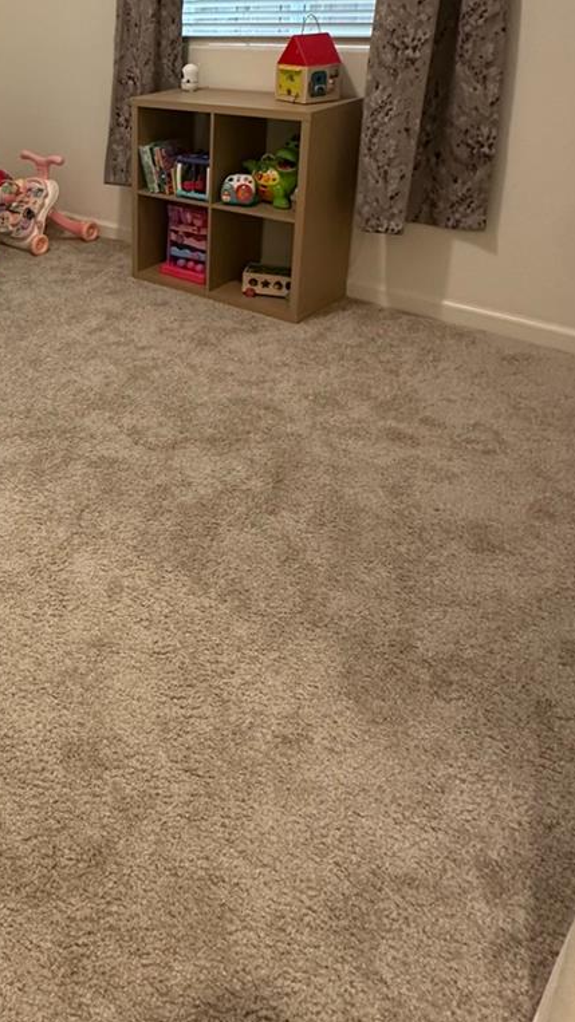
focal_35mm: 30
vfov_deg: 61.3
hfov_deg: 35.5
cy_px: 275
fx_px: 813
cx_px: 9
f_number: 2.2
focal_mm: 2.22
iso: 400
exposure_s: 1/60
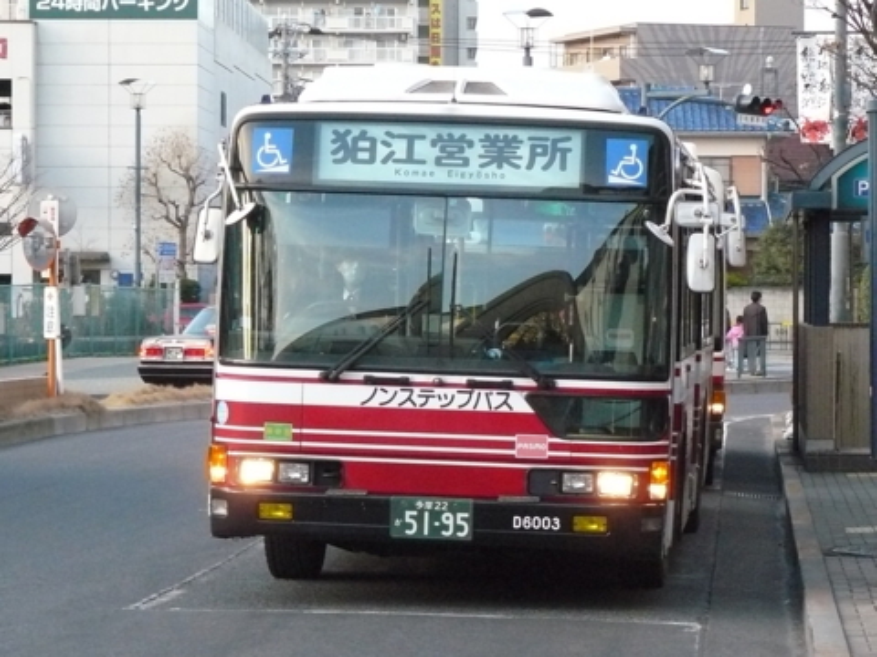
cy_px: 328
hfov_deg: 13.3
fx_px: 3775
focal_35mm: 149
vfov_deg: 10.0
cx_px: 438
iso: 400
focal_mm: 16.5
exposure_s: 1/125
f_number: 3.2
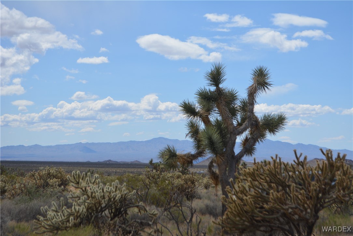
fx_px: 809
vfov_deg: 16.6
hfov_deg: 24.6
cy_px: 118
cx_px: 176
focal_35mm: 82
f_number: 8
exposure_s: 1/2000
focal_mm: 55
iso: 400
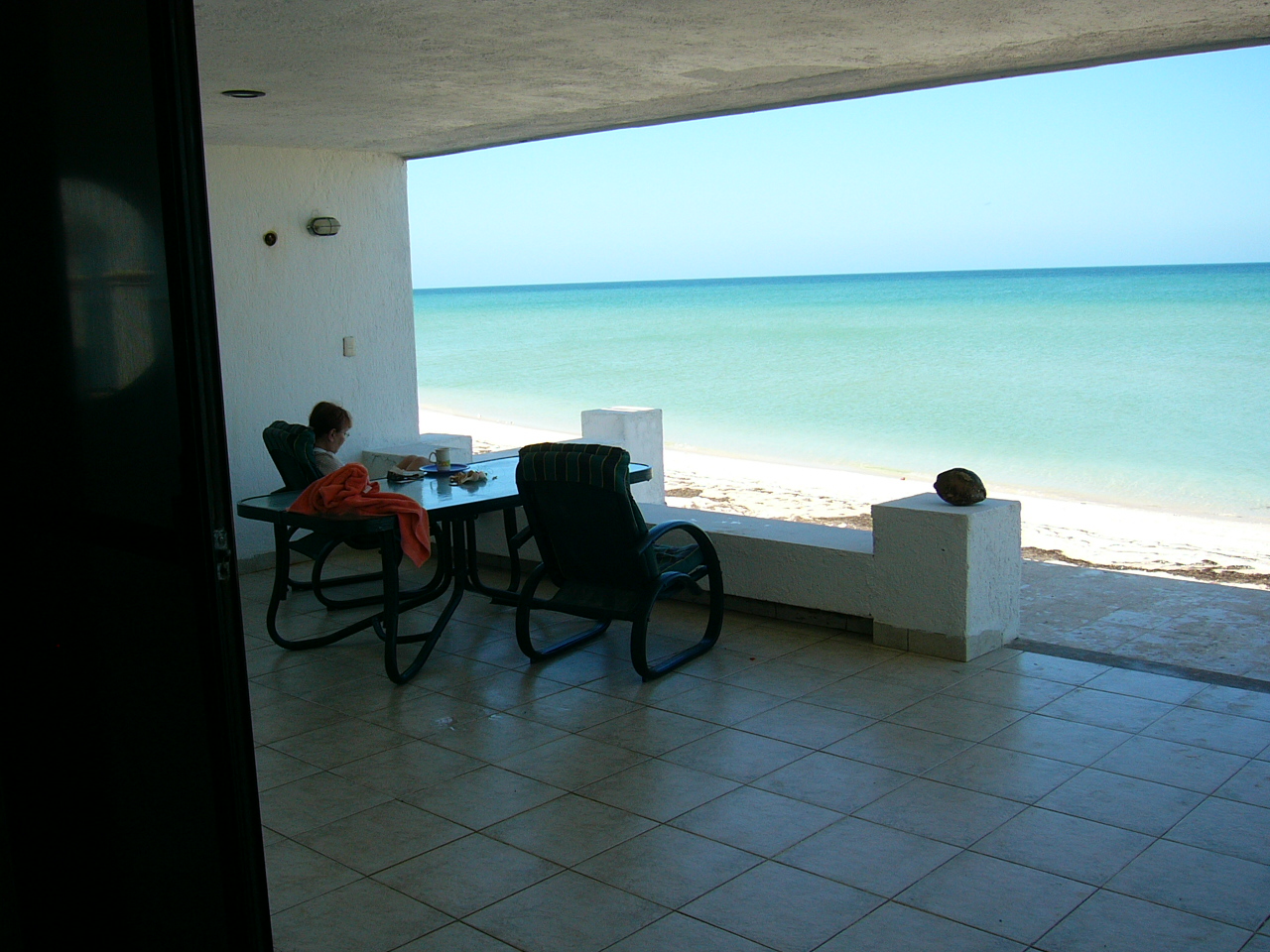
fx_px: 1284
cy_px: 476
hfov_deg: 52.6
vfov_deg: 40.7
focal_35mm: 35
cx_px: 635
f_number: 8
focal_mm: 5.8
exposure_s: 1/100
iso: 50
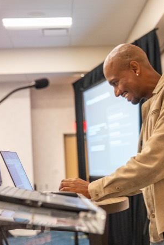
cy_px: 127
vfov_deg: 28.8
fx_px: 478
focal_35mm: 70
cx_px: 127
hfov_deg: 19.3
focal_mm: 35
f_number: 2.2
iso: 5000
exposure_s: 1/250
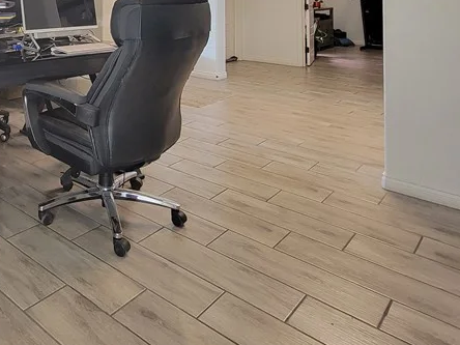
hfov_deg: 53.0
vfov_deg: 39.6
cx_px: 51
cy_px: -21
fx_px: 399
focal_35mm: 30
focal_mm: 2.2
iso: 200
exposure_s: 1/60
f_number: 2.2
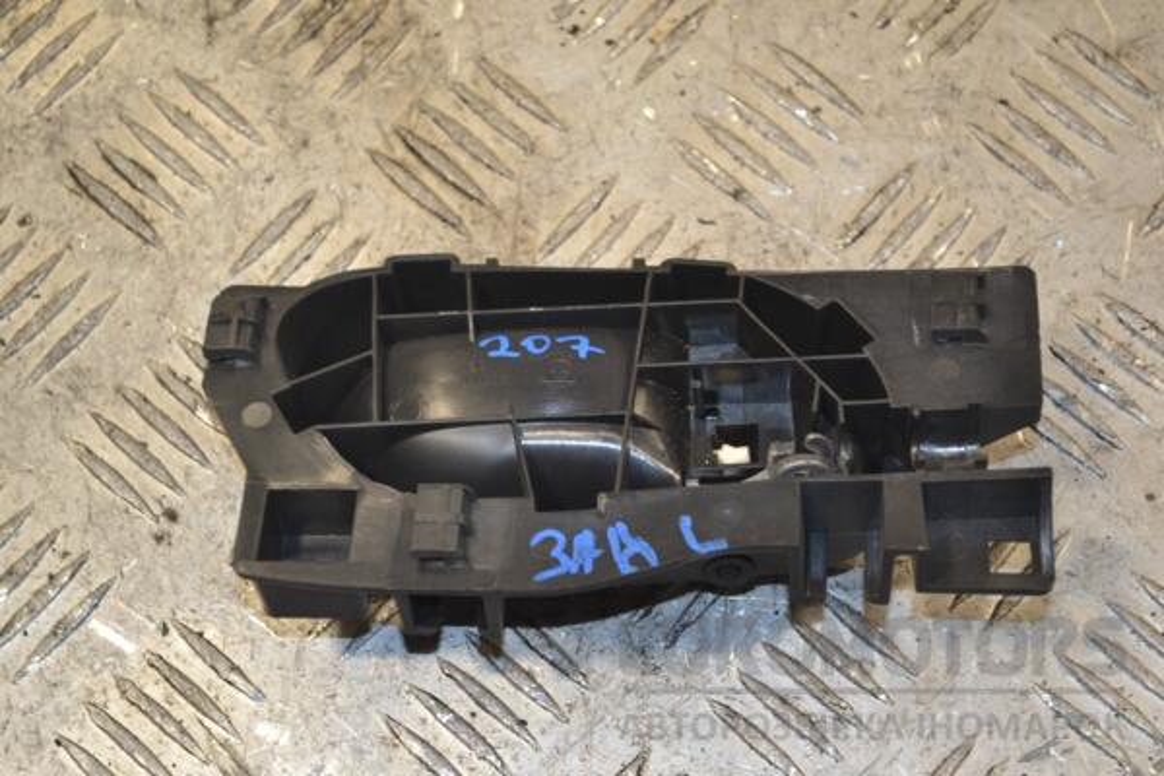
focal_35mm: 82
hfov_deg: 24.6
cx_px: 582
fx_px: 2667
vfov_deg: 16.6
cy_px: 388
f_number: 5.6
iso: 400
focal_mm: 55
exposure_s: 1/60
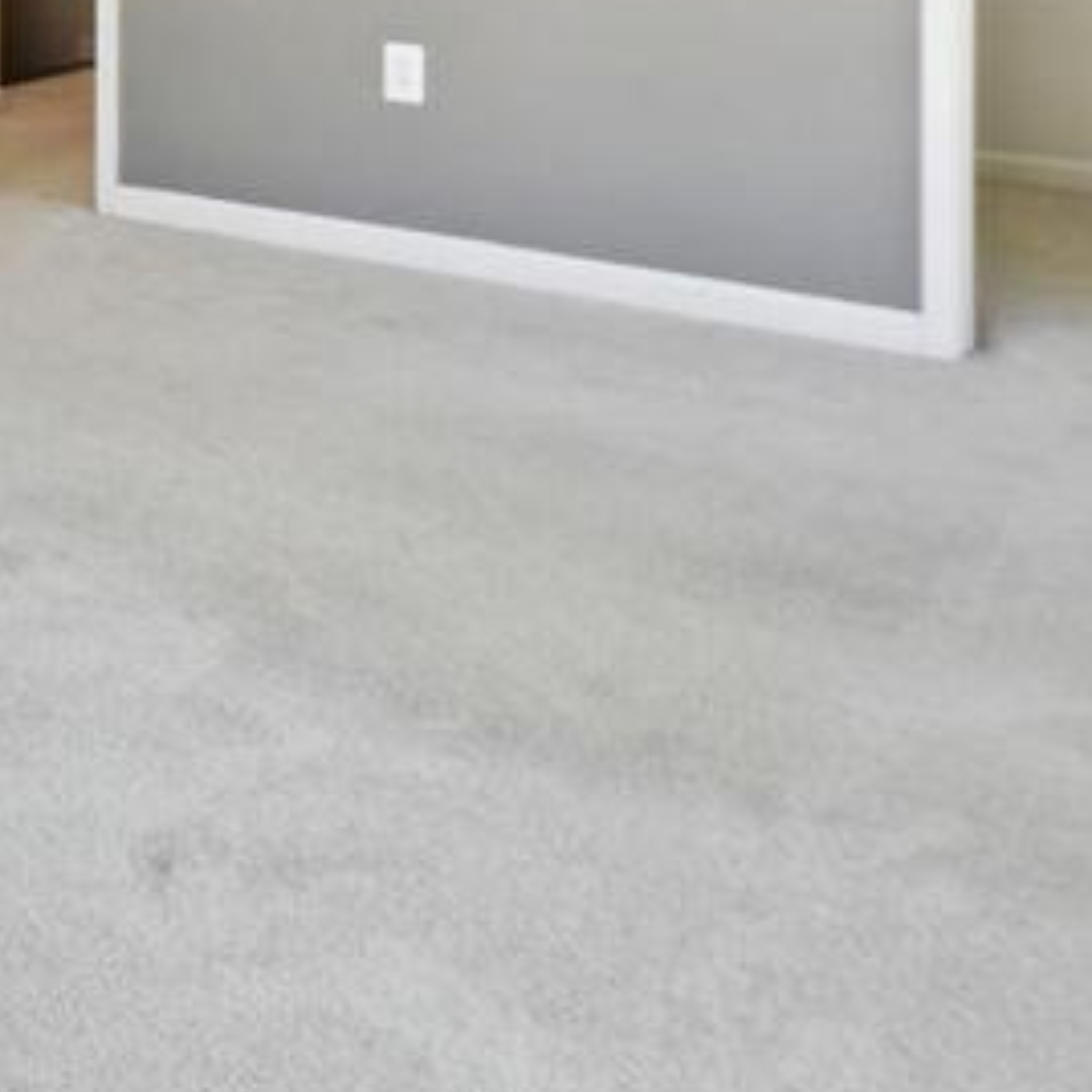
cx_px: -69
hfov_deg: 29.9
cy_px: -161
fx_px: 1856
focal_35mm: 52
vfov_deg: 29.1
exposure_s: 1/80
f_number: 8
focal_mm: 16
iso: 200
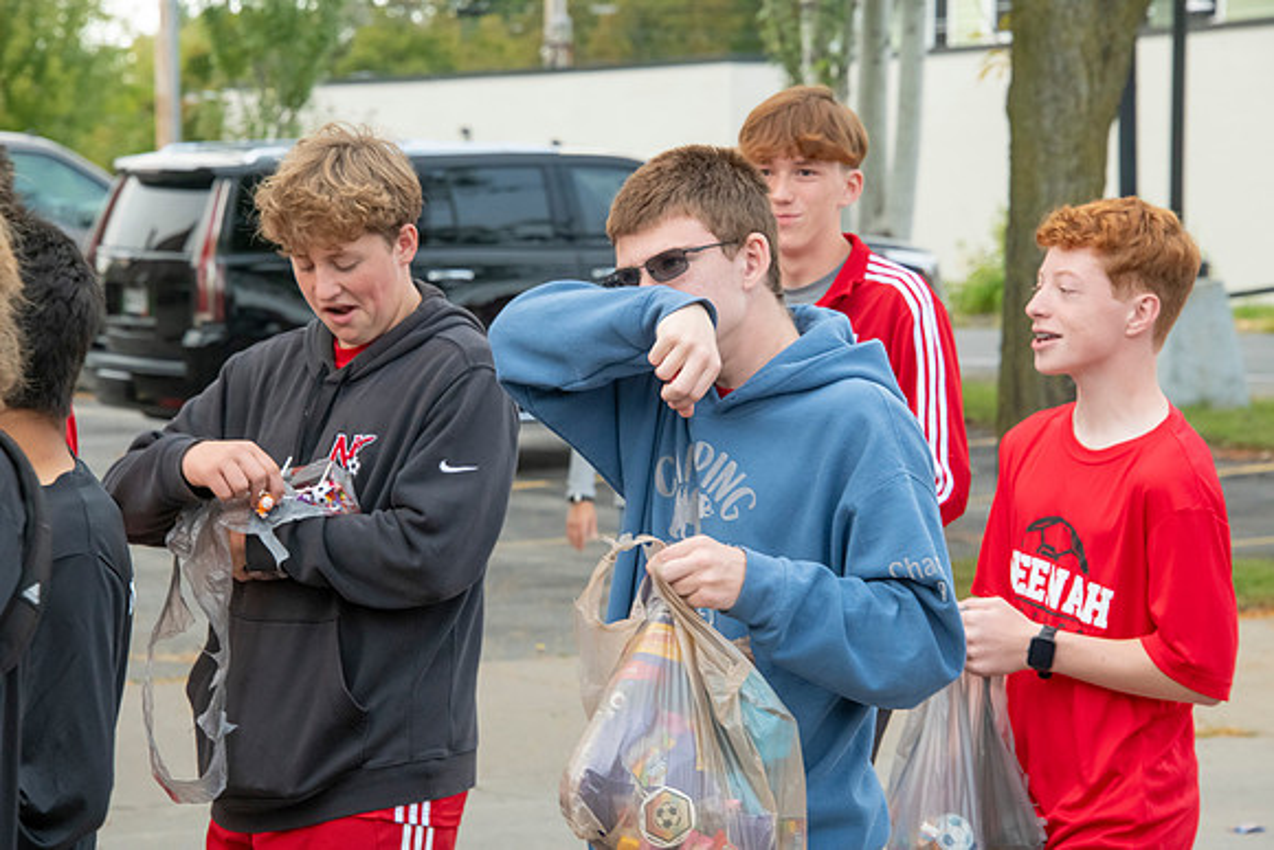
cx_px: 637
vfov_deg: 8.1
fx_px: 6017
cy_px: 425
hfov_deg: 12.1
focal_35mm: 170
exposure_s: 1/200
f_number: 11
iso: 3200
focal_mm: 170
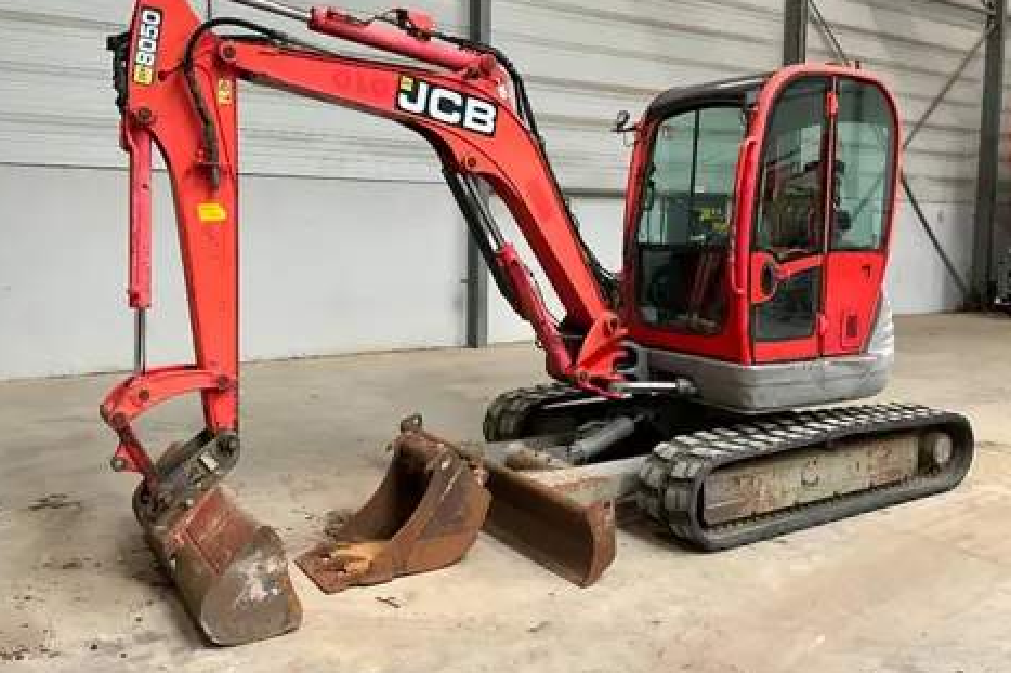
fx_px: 870
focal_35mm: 31
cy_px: 309
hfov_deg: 60.3
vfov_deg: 42.3
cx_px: 496
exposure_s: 1/60
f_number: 1.8
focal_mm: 3
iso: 80
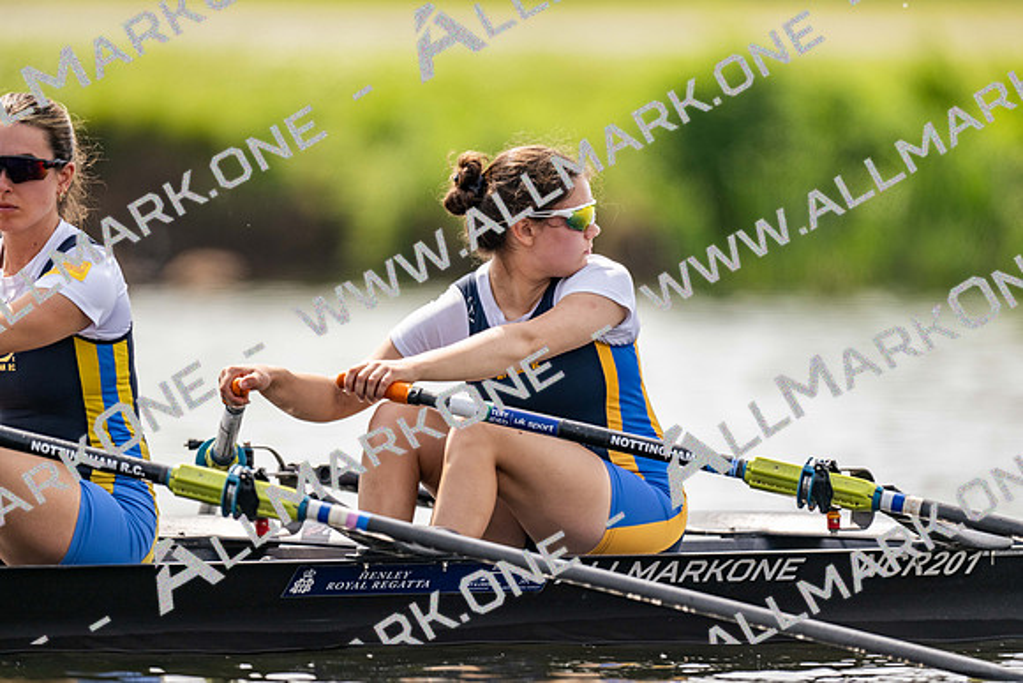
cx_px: 512
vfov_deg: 2.3
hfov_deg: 3.4
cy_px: 342
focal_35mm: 600
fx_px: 17053
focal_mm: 600
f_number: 4
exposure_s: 1/2500
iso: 400
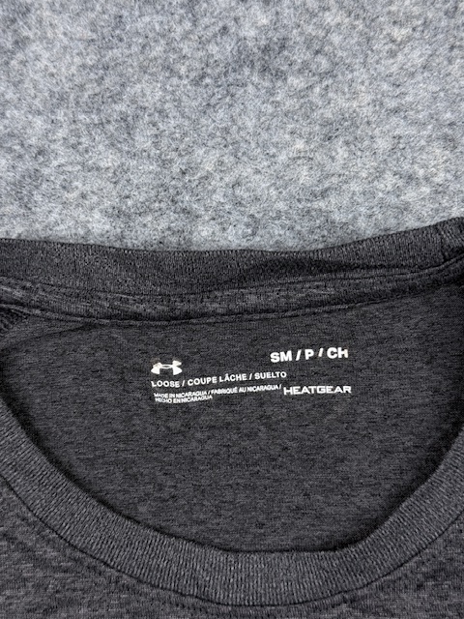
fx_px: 858
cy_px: 310
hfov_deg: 30.3
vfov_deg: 39.7
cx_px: 232
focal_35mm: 48
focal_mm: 6.76
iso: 50
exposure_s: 1/100
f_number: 1.78
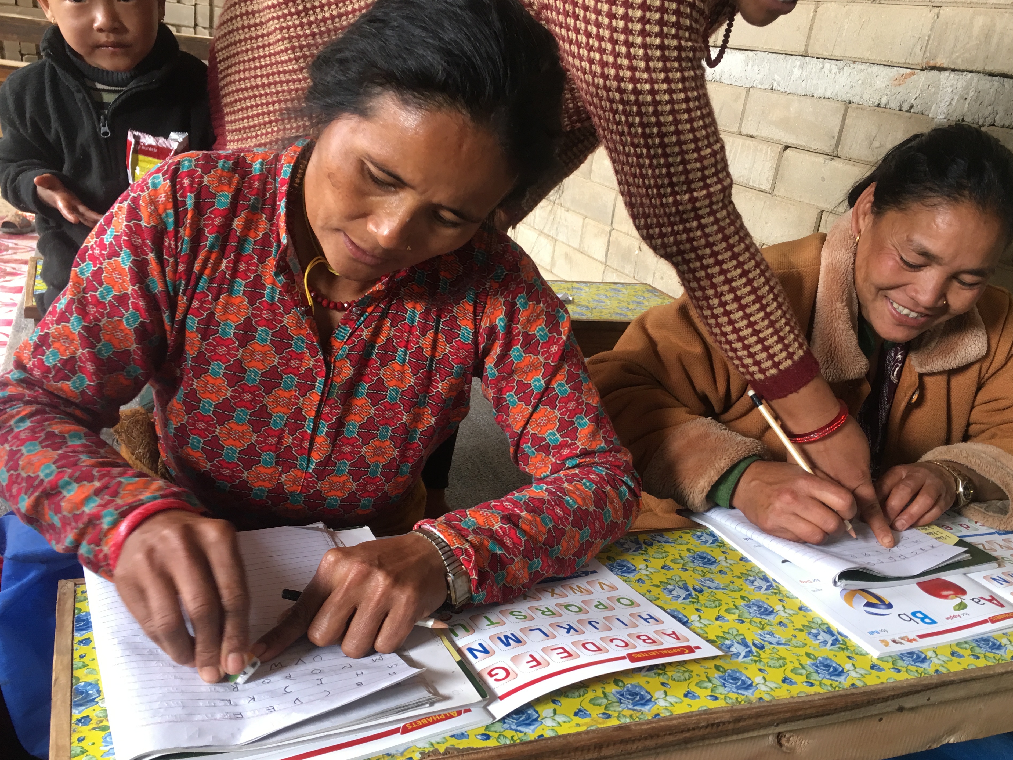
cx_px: 523
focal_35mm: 31
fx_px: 907
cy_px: 402
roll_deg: -6.9
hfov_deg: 58.3
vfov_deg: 45.4
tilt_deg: -19.7
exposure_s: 1/17
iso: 40
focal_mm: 4.15
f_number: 2.2
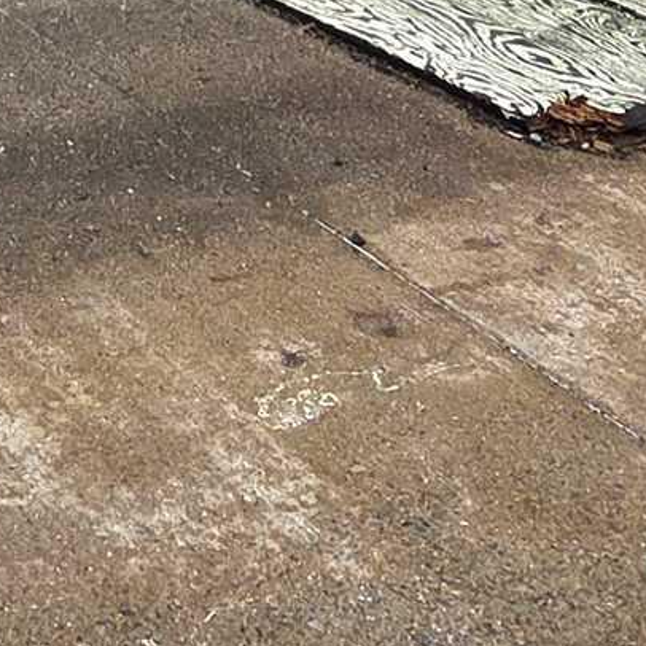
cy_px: -874
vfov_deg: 14.2
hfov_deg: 19.5
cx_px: 53
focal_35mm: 87
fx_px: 1837
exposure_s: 1/5000
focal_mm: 2.2
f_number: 1.9
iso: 40
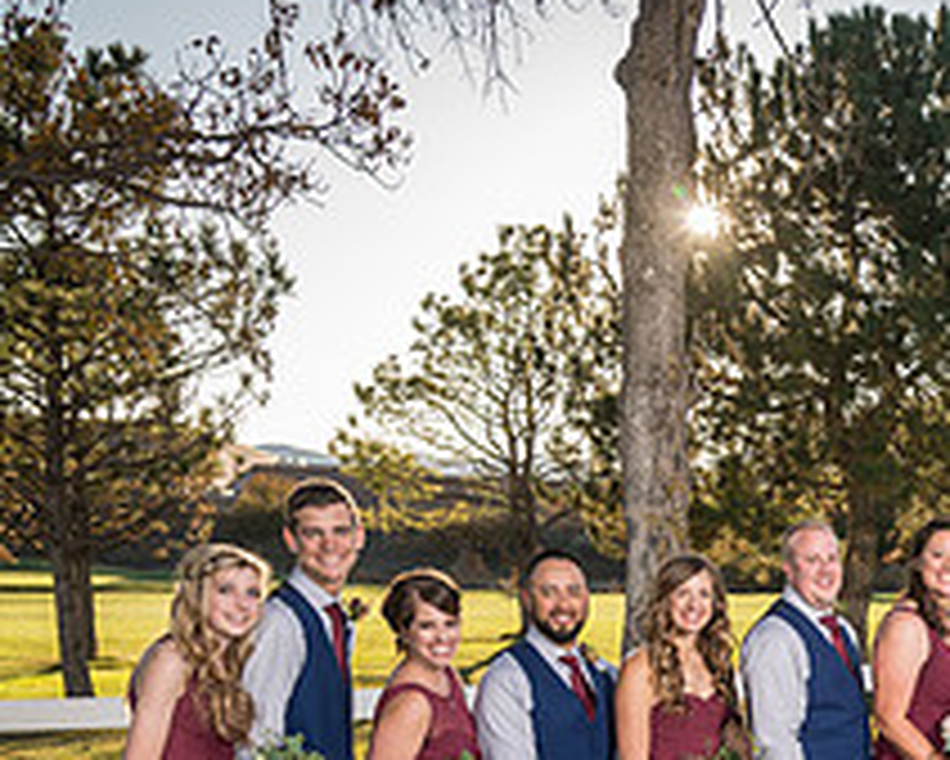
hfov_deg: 27.6
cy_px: 771
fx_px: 1744
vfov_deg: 23.5
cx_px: 1072
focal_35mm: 62
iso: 100
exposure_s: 1/200
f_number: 5.6
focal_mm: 24
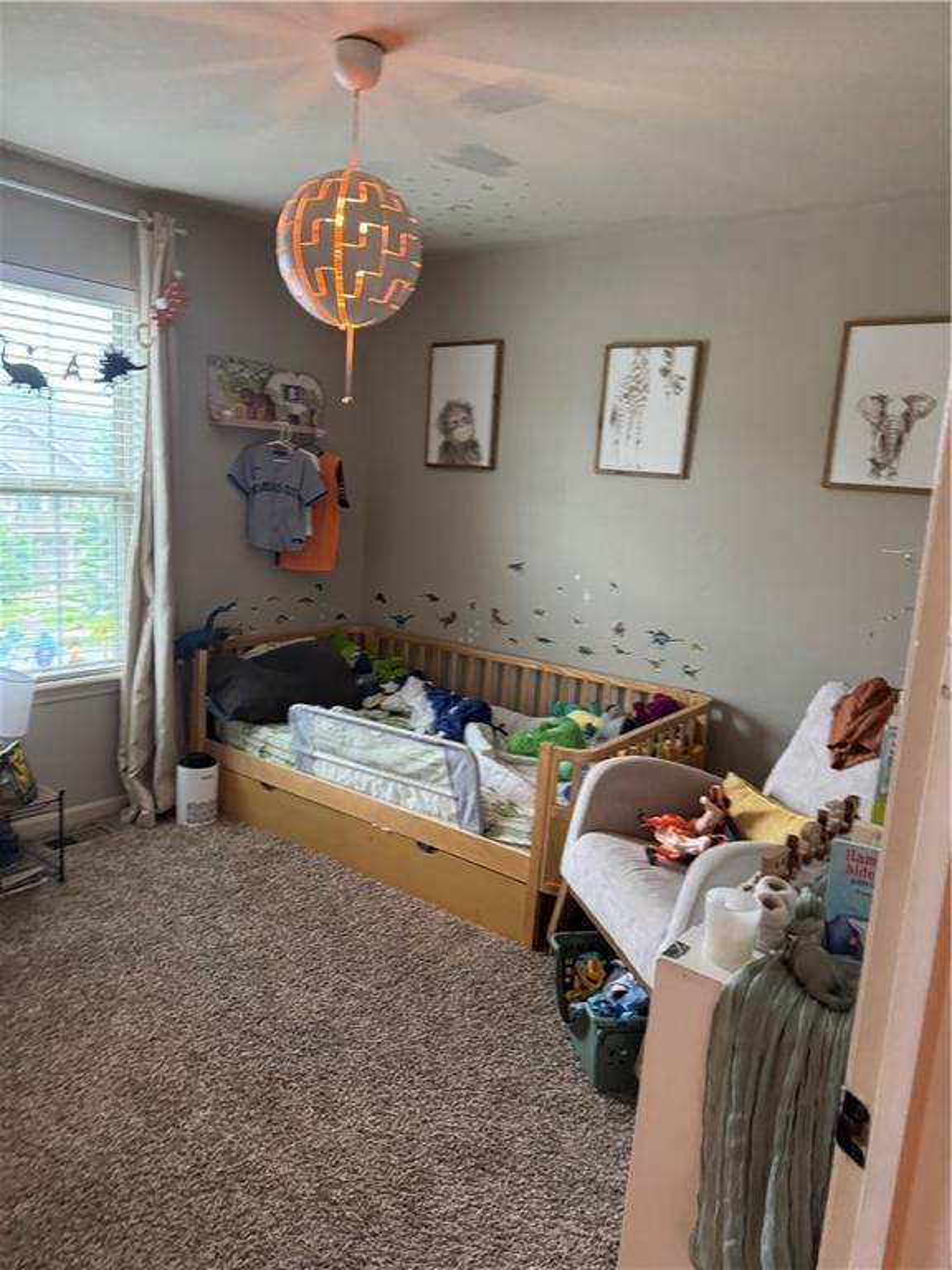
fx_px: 880
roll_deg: -3.6
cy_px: 635
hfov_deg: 56.8
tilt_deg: -11.0
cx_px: 476
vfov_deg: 71.6
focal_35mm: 24
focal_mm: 6.76
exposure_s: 1/60
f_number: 1.78
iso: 640
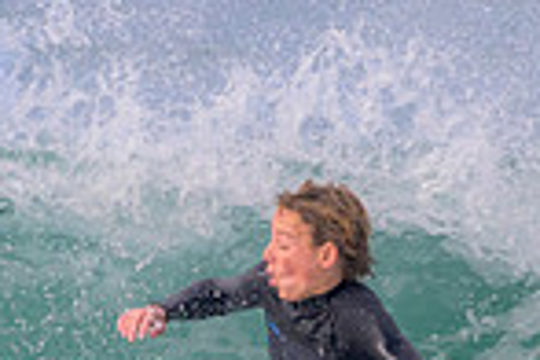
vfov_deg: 0.4
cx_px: 51
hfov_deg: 0.7
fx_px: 47201
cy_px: 476
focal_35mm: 3147
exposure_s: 1/1250
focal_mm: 800
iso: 1400
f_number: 11
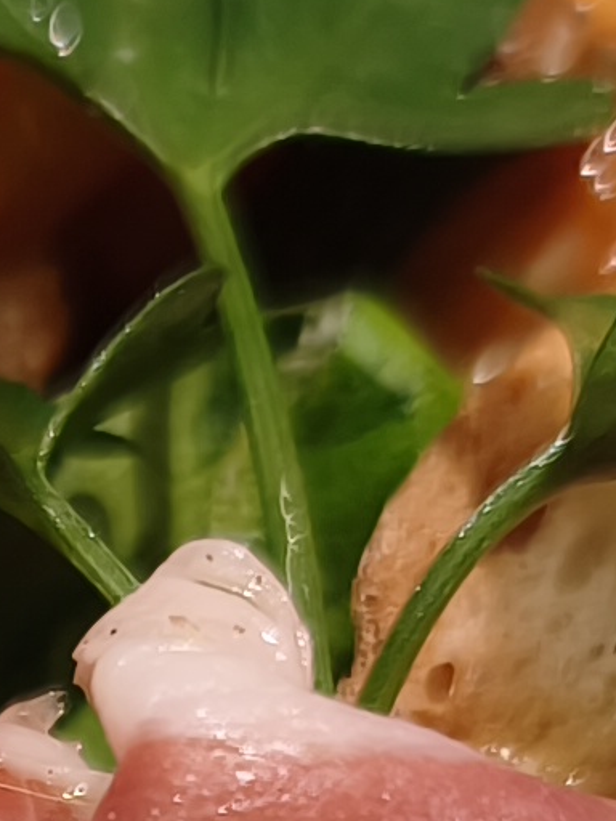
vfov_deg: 10.1
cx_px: -383
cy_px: 1543
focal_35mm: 184
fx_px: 4366
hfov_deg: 7.9
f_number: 1.62
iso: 100
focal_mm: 6.45
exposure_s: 1/99.9
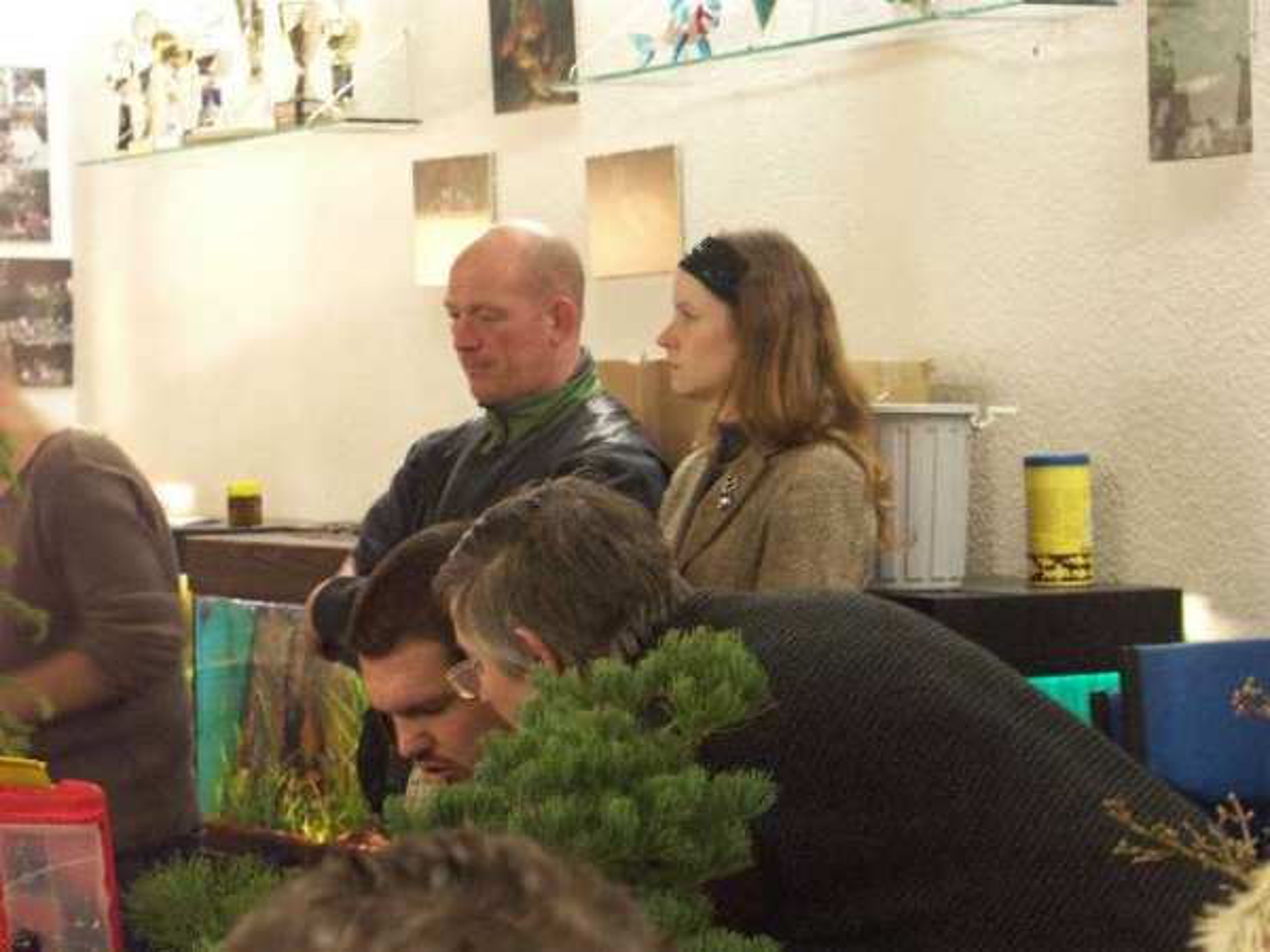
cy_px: 476
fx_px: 3339
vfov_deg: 16.2
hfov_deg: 21.5
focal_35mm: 91
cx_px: 635
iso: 200
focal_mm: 22.6
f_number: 3.5
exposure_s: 1/10
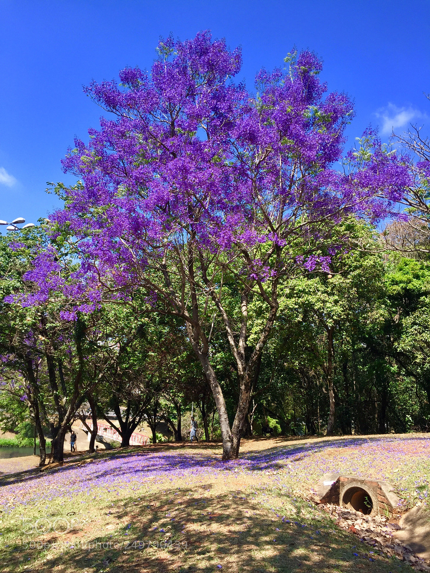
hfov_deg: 48.2
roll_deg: -2.5
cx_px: 215
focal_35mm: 29
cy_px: 286
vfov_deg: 61.7
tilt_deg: +11.2
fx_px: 480
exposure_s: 1/824
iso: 32
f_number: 2.2
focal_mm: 4.15
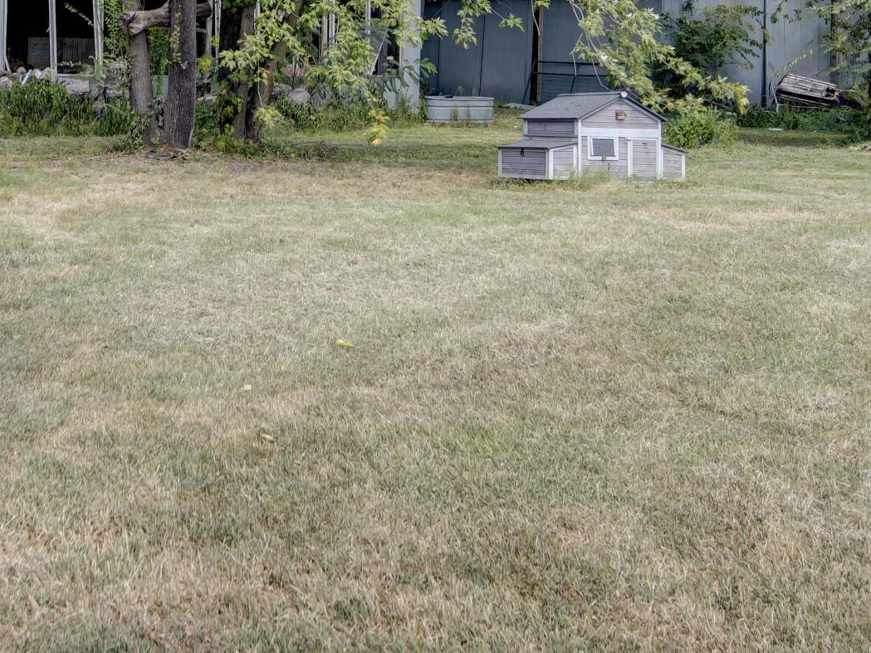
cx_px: 191
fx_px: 1384
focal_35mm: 55
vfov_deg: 25.8
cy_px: 70
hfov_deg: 34.0
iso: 100
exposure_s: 1/45
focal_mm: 20
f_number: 6.7
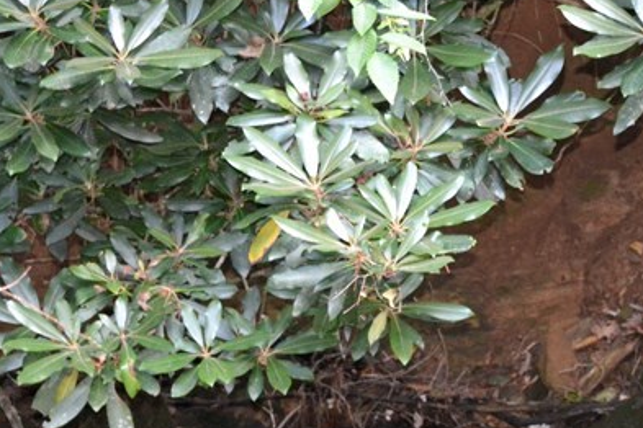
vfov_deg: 8.3
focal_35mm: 166
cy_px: 230
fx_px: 2965
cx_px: 795
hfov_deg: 12.1
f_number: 5.3
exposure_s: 1/60
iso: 1800
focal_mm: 40
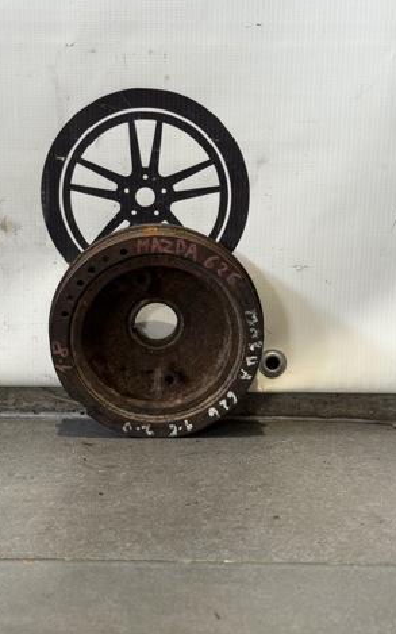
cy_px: 312
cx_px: 168
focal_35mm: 52
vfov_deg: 38.9
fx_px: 898
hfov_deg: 24.8
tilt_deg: -9.7
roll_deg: -0.9
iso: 100
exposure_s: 1/50
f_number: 1.78
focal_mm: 6.76
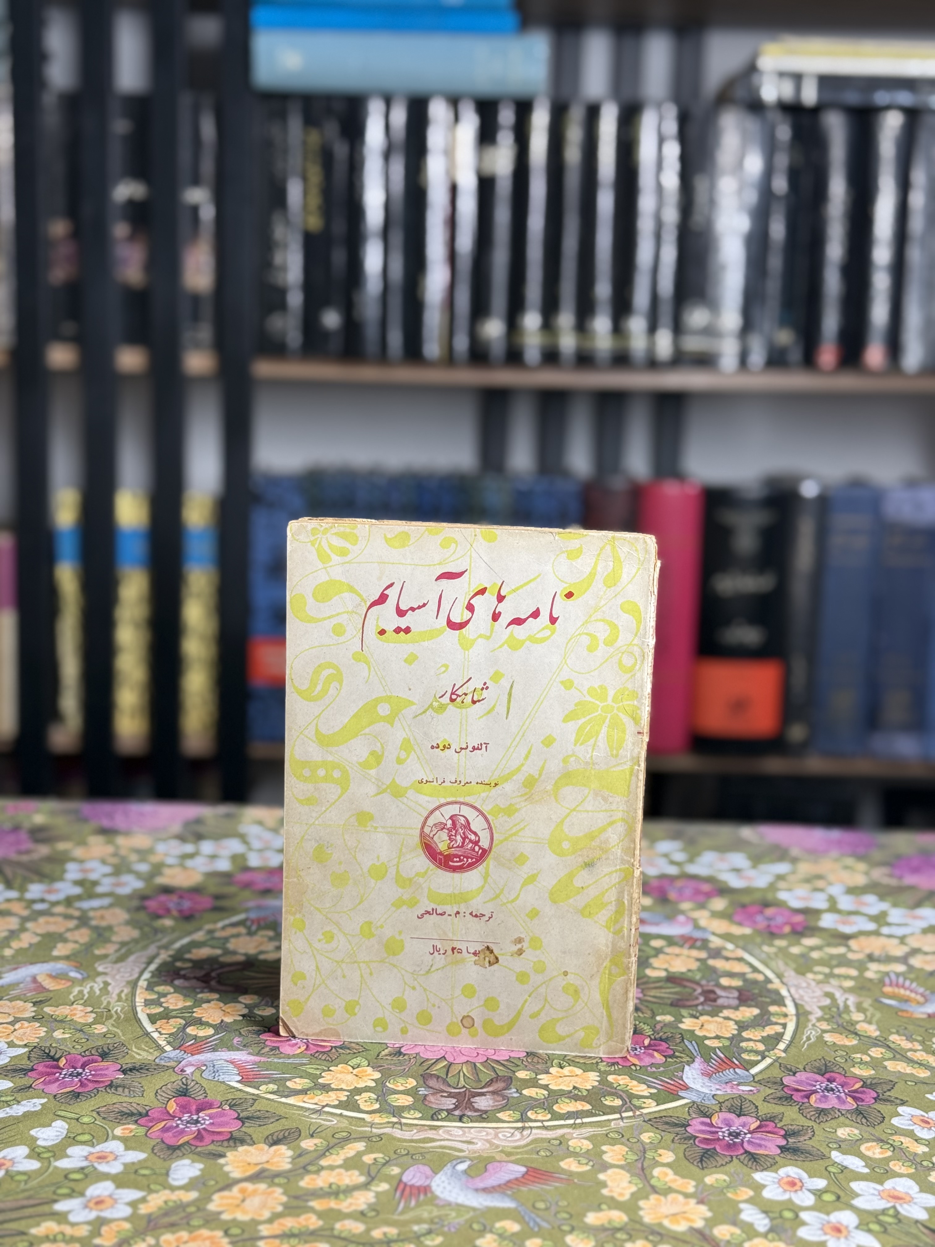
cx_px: 468
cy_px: 624
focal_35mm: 48
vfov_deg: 39.7
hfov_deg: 30.3
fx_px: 1729
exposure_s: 1/100
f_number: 1.78
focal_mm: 6.76
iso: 80
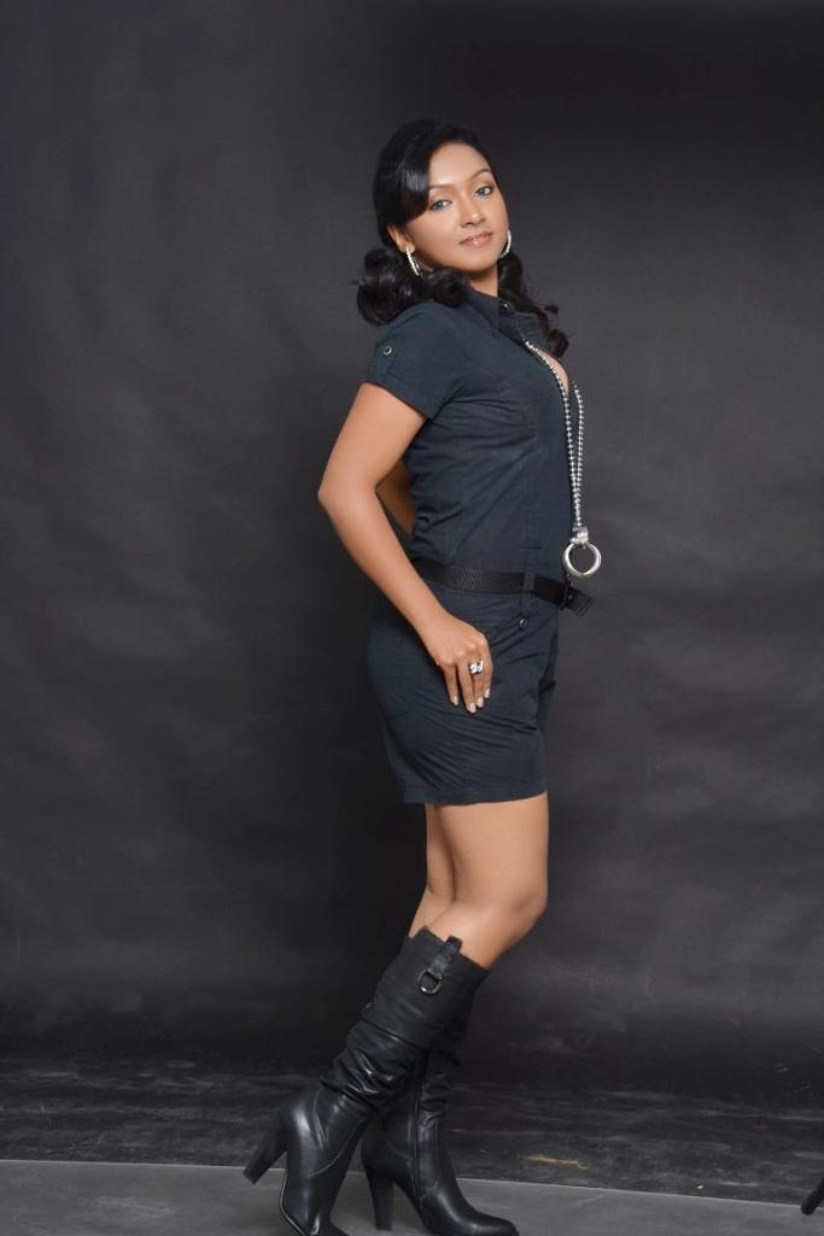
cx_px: 412
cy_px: 618
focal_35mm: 93
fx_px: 3194
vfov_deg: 21.9
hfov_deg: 14.7
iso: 100
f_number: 9
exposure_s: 1/125
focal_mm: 62
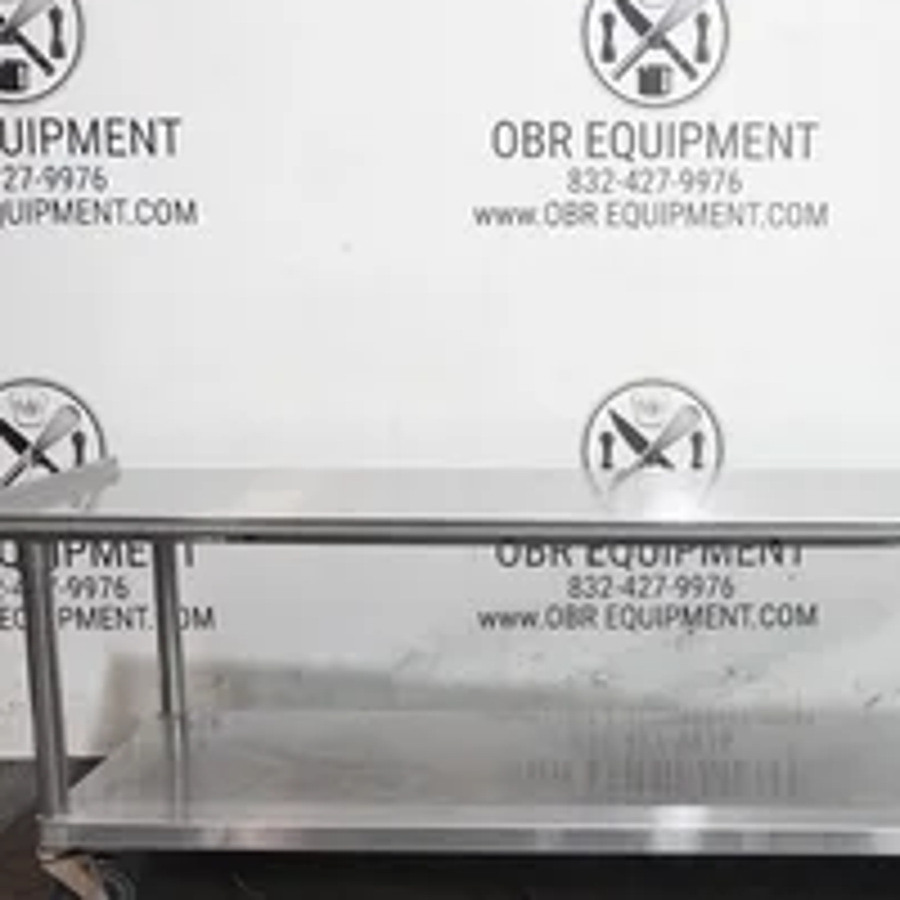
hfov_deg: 30.3
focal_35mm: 56
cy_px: 569
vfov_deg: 30.4
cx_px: 626
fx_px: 1647
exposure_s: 1/40
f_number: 3.5
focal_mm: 12.25
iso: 800
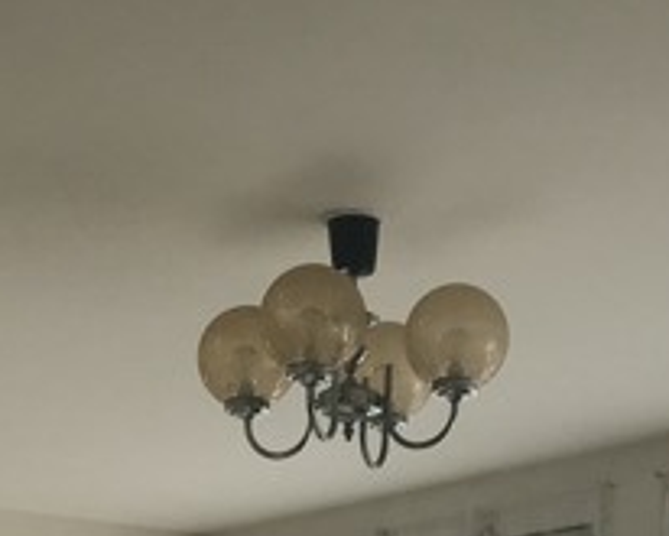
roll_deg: -0.6
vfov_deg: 13.2
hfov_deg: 18.1
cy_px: 939
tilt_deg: -0.2
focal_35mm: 106
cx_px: 302
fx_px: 2100
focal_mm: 3.99
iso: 25
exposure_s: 1/100
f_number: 1.8
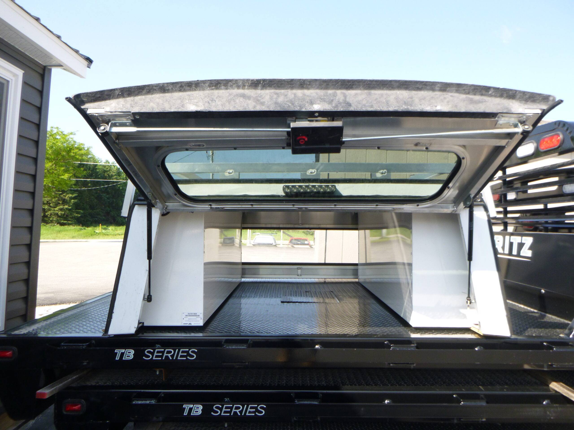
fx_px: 415
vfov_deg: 54.9
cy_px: 215
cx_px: 287
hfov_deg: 69.4
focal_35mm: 25
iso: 100
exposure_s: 1/160
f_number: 3.9
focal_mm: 4.5
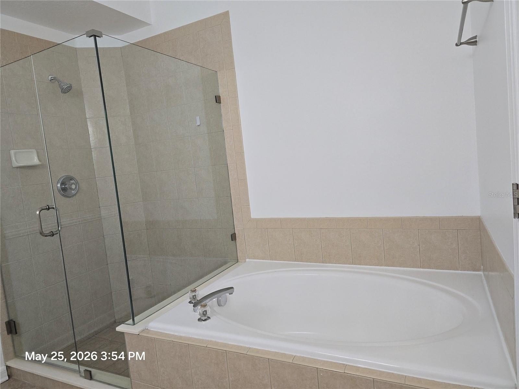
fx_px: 345
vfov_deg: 58.9
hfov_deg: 73.9
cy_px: 194
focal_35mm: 23
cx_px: 260
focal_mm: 6.3
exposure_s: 1/120
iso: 200
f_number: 1.7
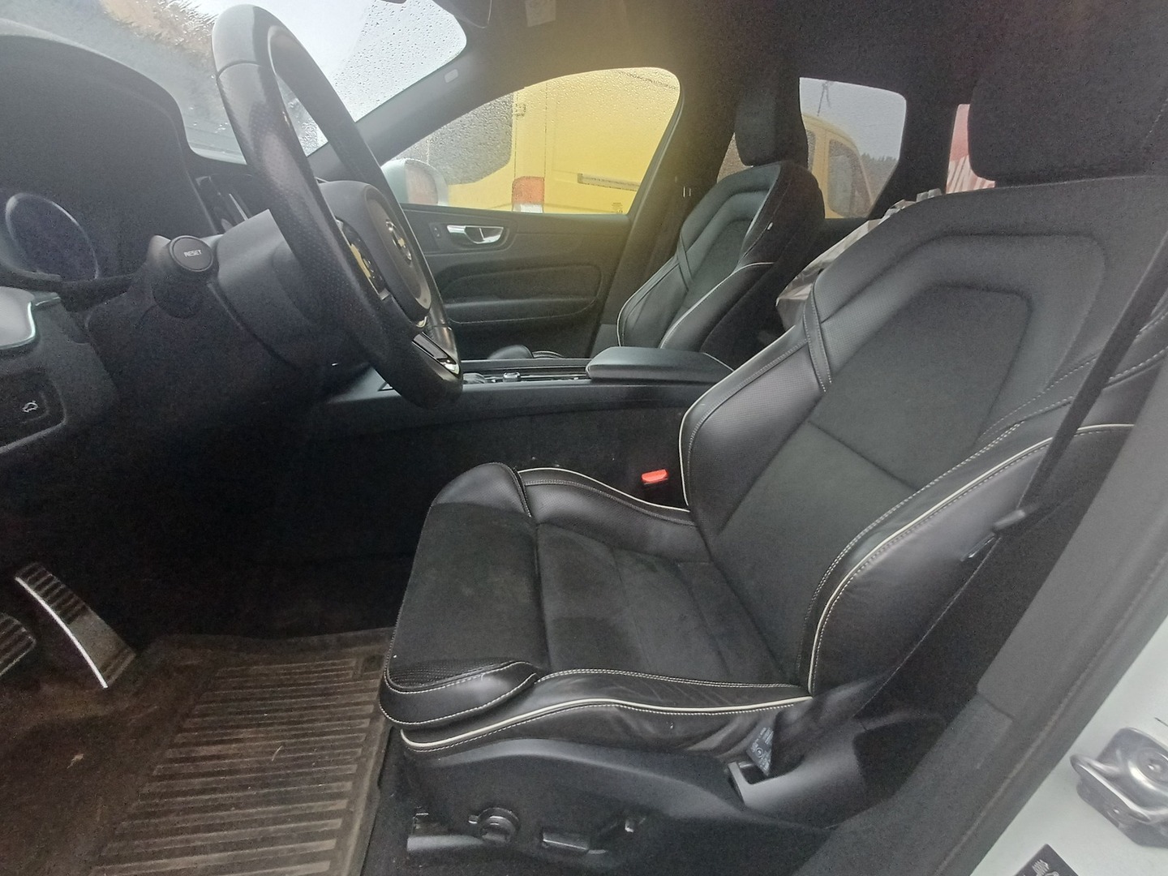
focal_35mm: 16
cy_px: 438
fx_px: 540
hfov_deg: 94.5
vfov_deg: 78.1
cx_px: 584
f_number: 2.2
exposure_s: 1/25
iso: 200
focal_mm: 1.64
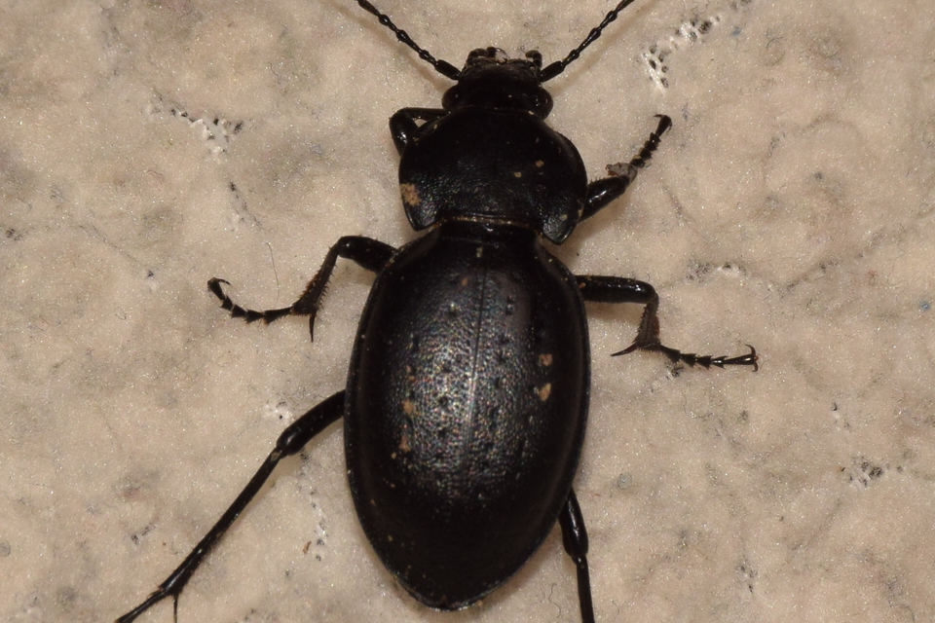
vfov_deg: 6.5
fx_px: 5454
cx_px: 468
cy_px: 312
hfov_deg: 9.8
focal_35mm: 210
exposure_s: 1/200
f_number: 14
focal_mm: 140
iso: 400
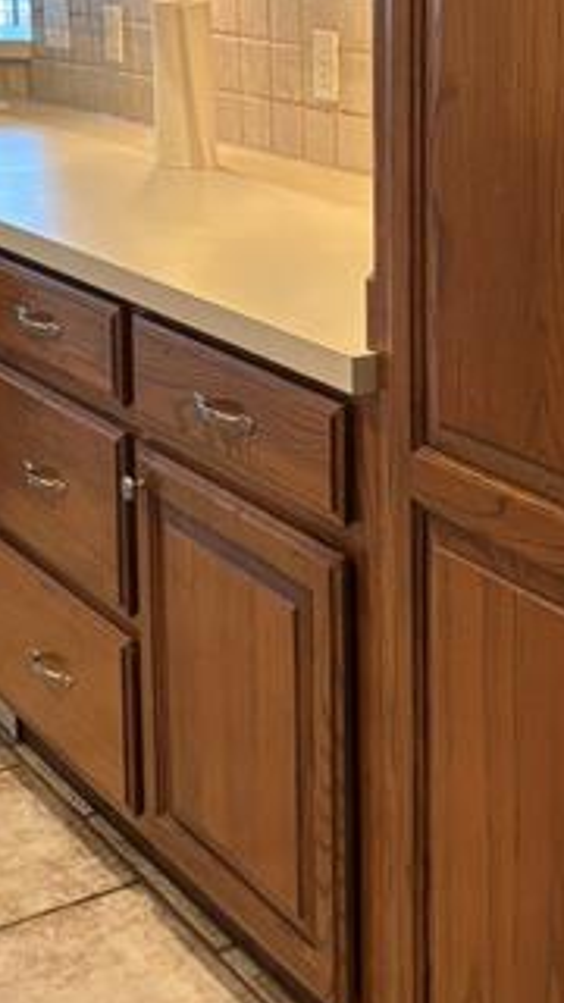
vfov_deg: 30.4
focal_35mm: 68
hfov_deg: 17.7
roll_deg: +1.4
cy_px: 238
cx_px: 244
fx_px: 1808
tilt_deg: -11.2
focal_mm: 5.96
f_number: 1.6
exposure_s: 1/60
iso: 160
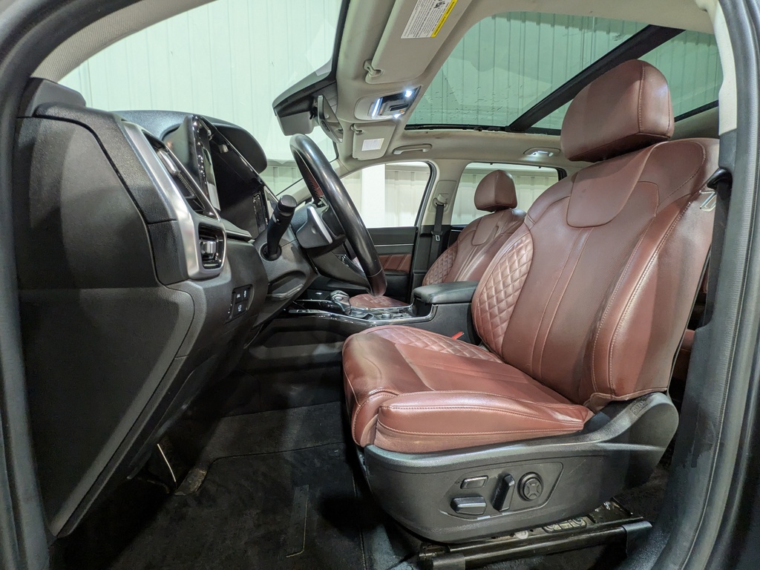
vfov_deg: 85.7
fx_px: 307
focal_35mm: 14
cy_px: 285
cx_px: 380
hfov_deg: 102.1
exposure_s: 1/30
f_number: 2.2
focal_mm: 1.83
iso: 88
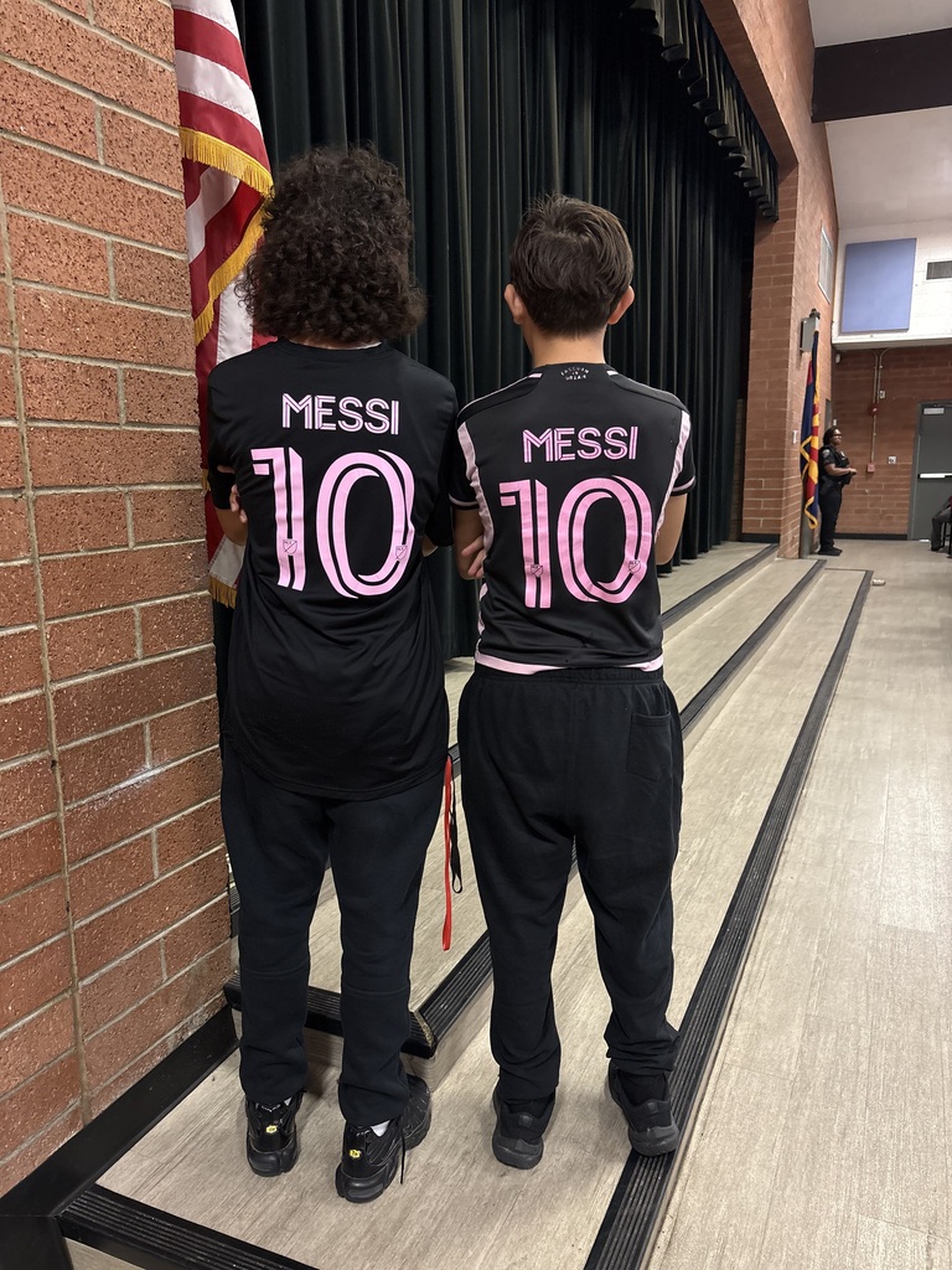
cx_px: 476
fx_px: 953
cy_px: 635
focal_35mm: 26
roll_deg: +0.4
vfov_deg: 67.3
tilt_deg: -10.6
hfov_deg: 53.1
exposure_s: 1/60
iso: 200
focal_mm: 5.96
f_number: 1.6
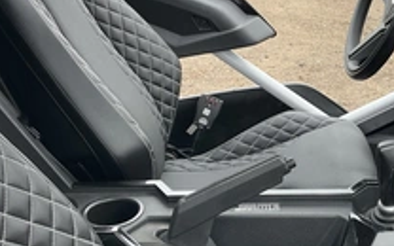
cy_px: 110
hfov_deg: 33.8
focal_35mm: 59
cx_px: 297
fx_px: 634
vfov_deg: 22.0
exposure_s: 1/122
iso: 25
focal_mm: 3
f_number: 1.8
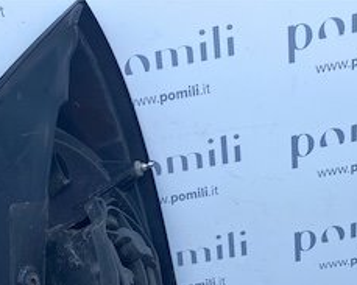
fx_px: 750
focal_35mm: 71
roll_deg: +0.0
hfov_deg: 26.5
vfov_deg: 17.8
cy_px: 495
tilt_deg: -30.4
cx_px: 92
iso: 32
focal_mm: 4.25
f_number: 1.8
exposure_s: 1/1034
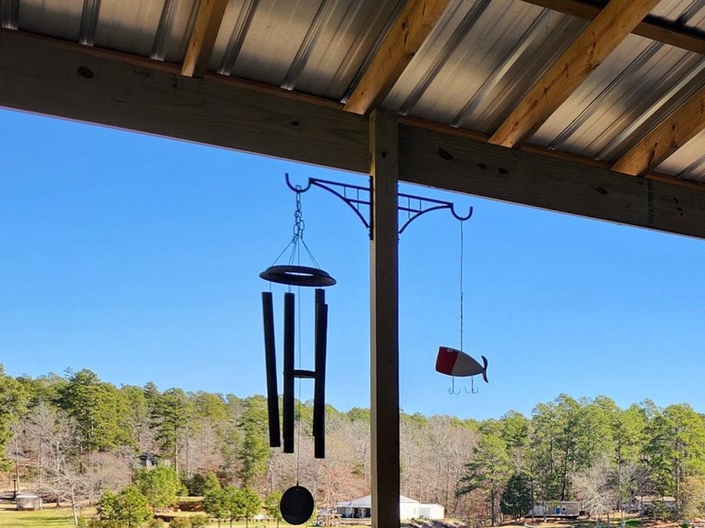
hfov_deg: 32.3
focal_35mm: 52
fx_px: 1059
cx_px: 780
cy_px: 535
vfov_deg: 26.4
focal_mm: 5.4
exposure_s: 1/357
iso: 20
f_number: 1.8
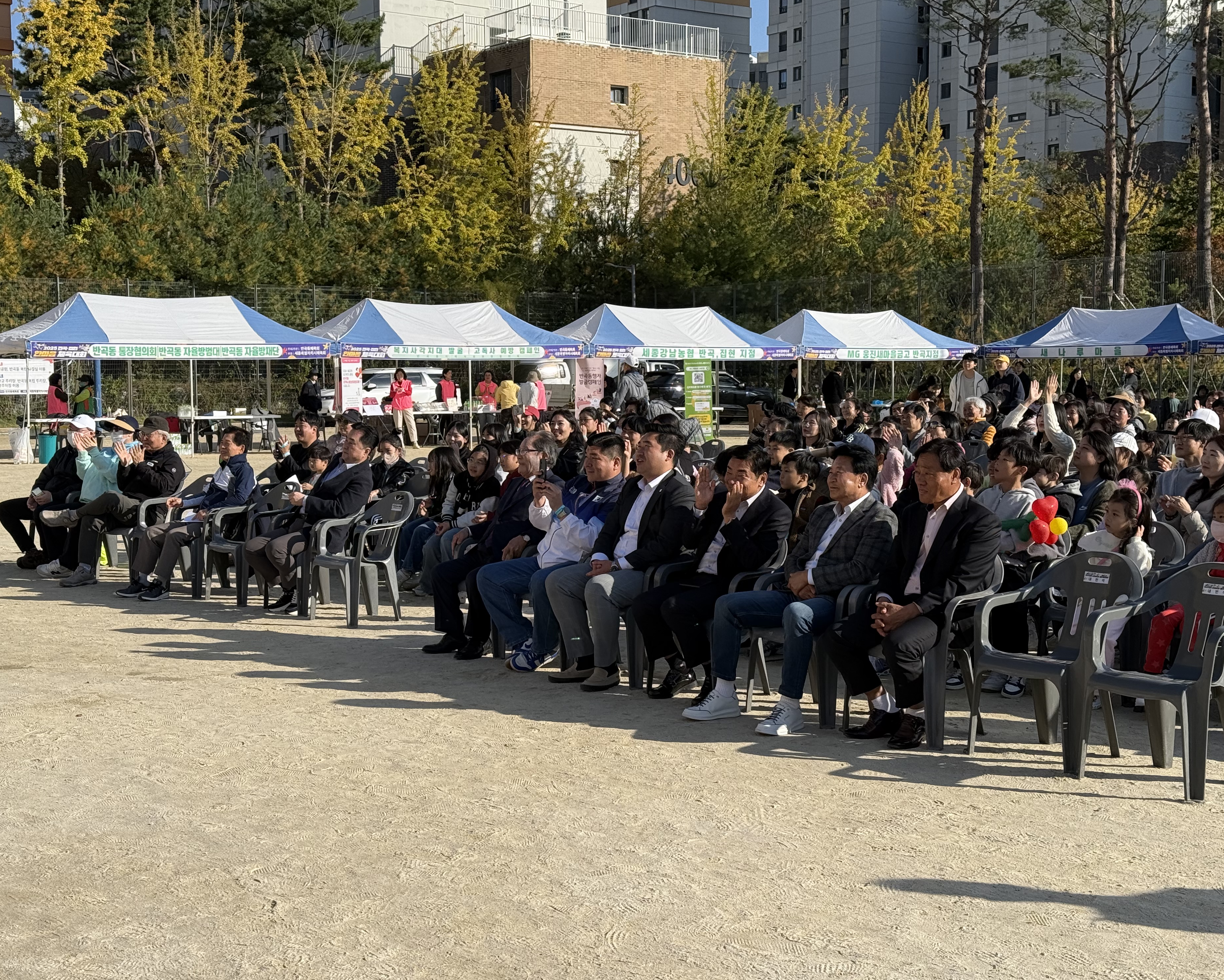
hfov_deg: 36.6
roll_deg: +0.3
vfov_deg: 29.7
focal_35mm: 51
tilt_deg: -3.9
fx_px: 1847
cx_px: 568
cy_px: 495
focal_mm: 6.76
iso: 100
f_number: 1.78
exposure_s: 1/4878
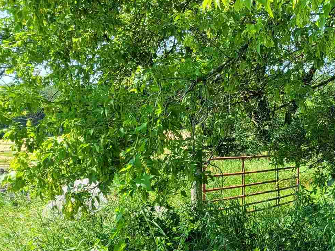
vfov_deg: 18.0
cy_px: 157
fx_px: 794
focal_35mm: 82
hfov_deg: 21.0
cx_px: 472
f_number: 1.8
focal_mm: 5.4
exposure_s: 1/554
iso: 40
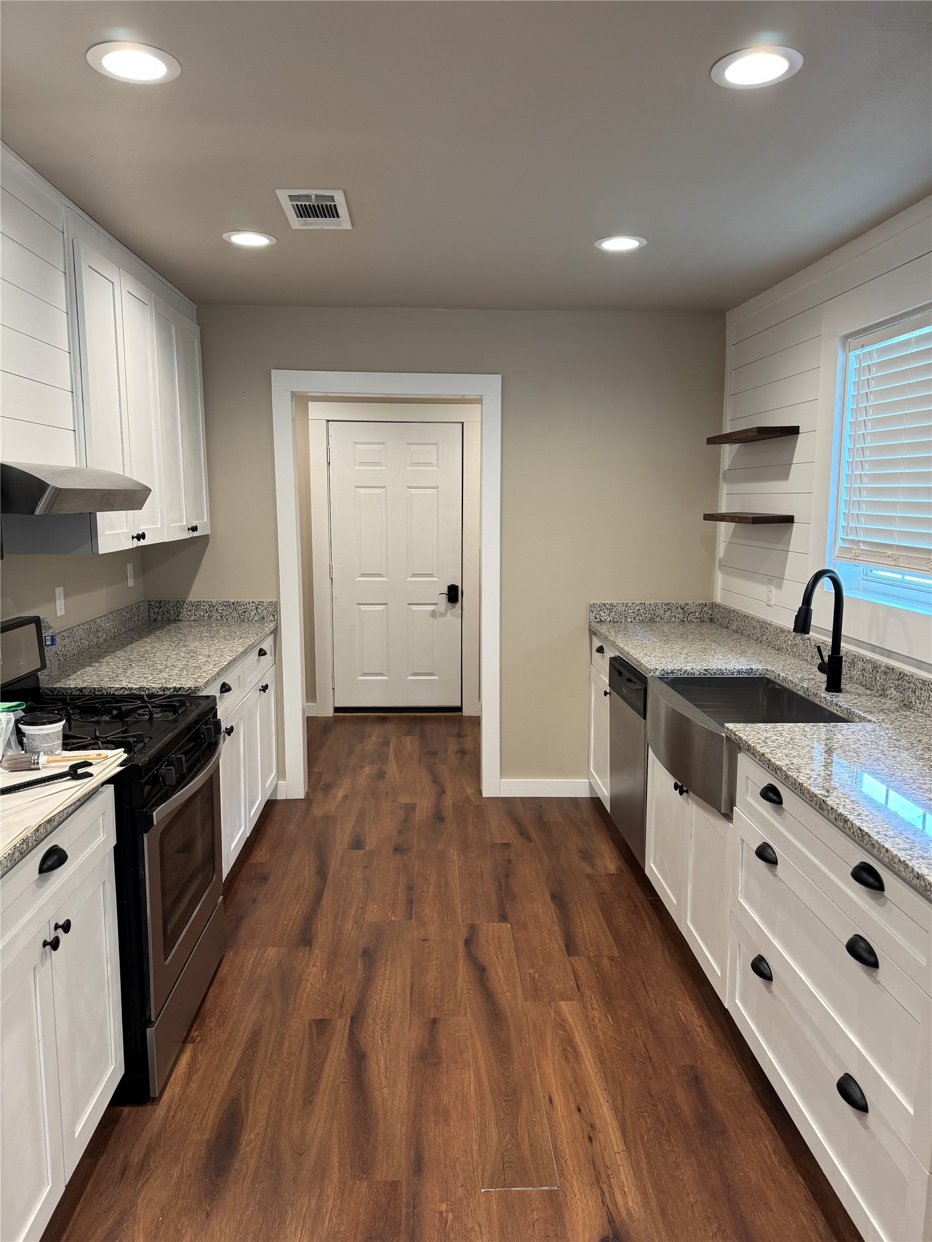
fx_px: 862
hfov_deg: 56.8
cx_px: 466
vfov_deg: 71.6
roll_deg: -0.1
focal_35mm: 24
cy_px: 621
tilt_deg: -8.5
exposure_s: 1/60
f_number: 1.78
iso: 125
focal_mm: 6.76
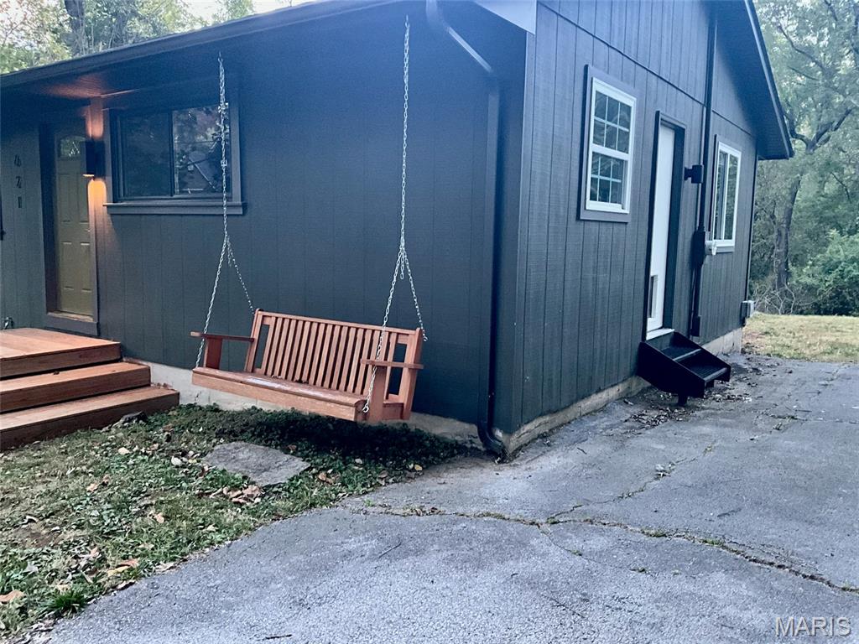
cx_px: 430
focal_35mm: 29
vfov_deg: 48.2
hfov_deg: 61.7
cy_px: 322
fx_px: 720
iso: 320
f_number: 1.8
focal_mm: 3
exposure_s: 1/30
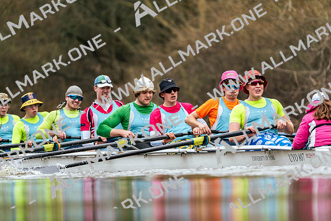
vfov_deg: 2.4
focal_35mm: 582
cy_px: 110
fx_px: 5352
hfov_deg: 3.5
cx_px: 166
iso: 3200
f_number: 6.3
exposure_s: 1/2000
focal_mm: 582
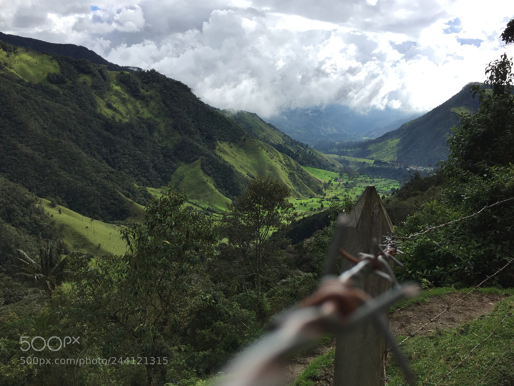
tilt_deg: -15.0
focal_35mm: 29
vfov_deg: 48.2
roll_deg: -2.6
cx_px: 257
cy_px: 193
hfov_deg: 61.7
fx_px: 431
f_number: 2.2
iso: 32
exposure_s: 1/1647
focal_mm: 4.15
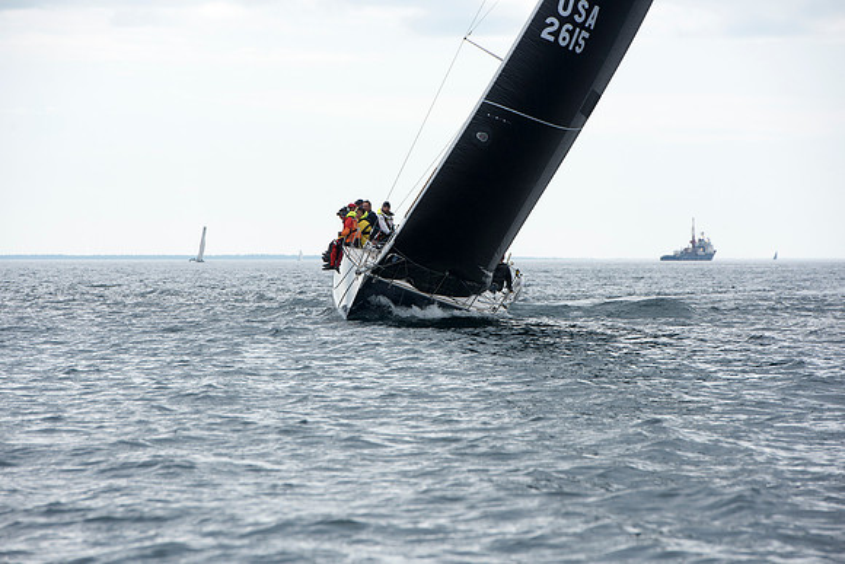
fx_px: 4770
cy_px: 282
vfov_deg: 6.8
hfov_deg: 10.1
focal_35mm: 203
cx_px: 422
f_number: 8
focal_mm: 200
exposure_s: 1/800
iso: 250
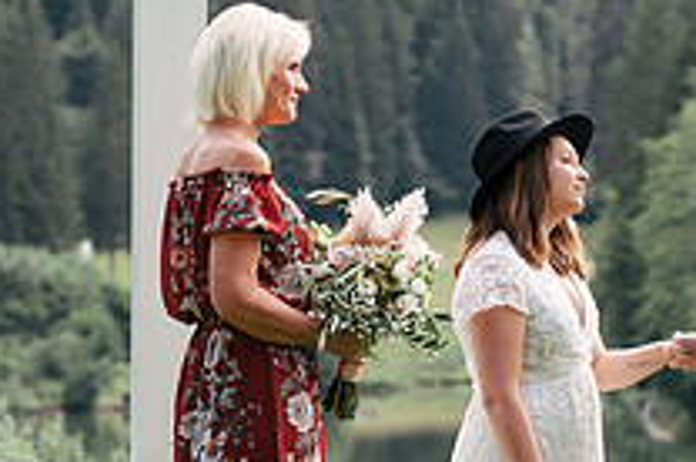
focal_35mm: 324
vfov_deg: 4.2
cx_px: 629
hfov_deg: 6.4
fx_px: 6254
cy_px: 258
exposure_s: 1/250
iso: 500
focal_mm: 116
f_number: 5.6
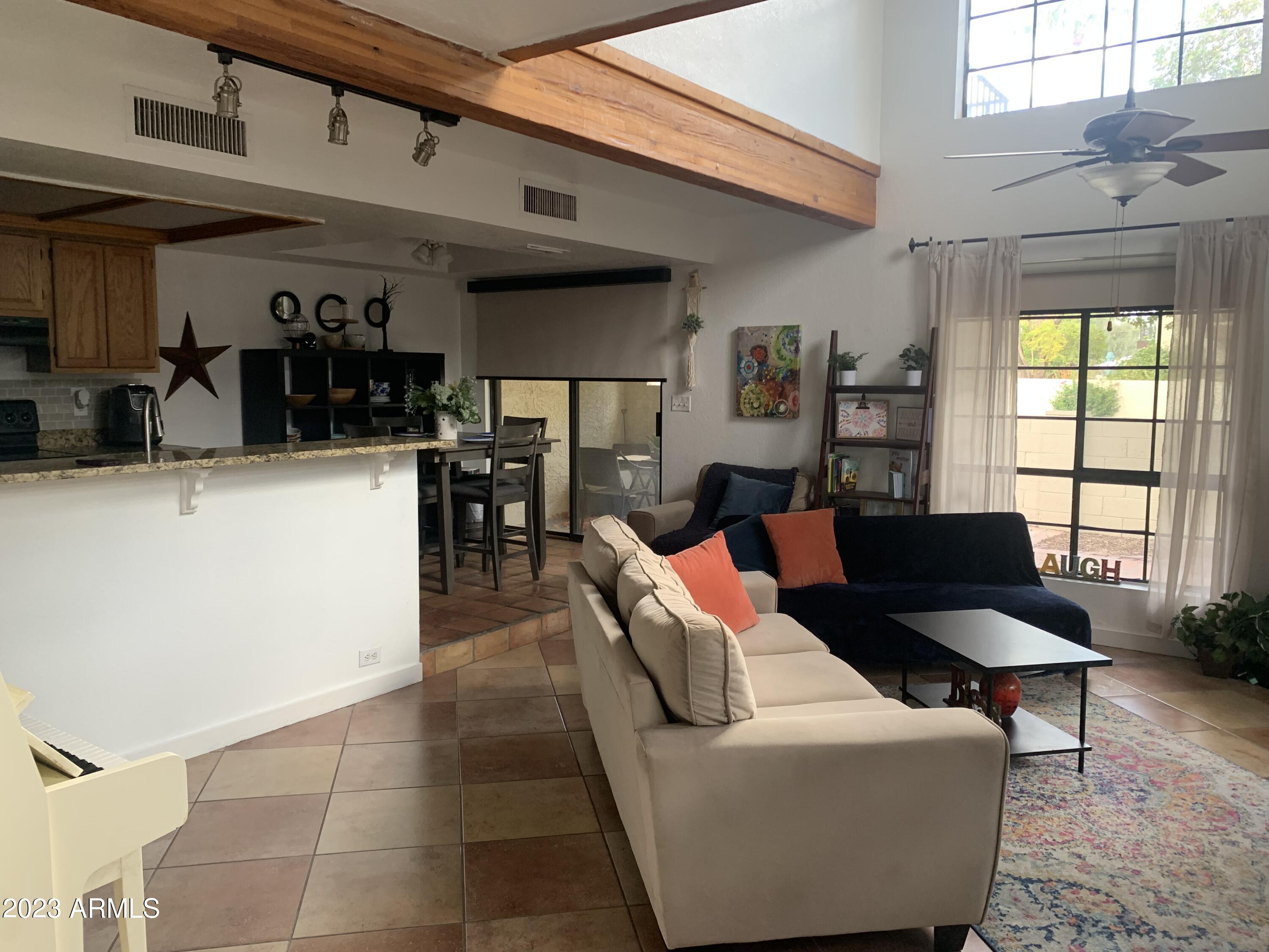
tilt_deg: -6.8
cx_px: 634
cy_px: 476
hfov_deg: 67.3
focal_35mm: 26
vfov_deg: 53.1
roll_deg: -0.3
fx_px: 953
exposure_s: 1/60
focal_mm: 4.25
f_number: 1.8
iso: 100
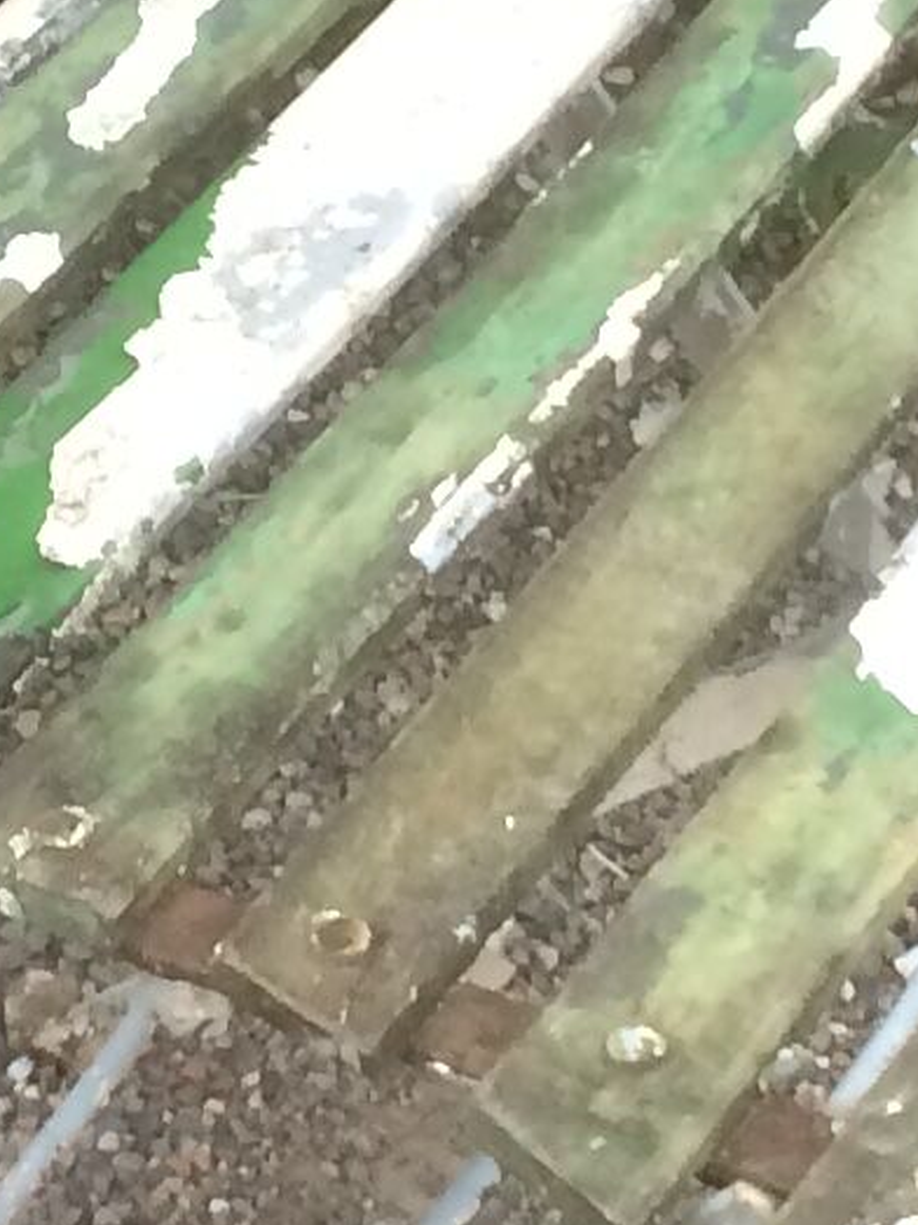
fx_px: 6403
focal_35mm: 181
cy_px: 506
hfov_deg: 8.2
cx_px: 176
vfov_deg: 10.9
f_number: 2.2
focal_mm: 4.15
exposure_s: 1/33
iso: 64
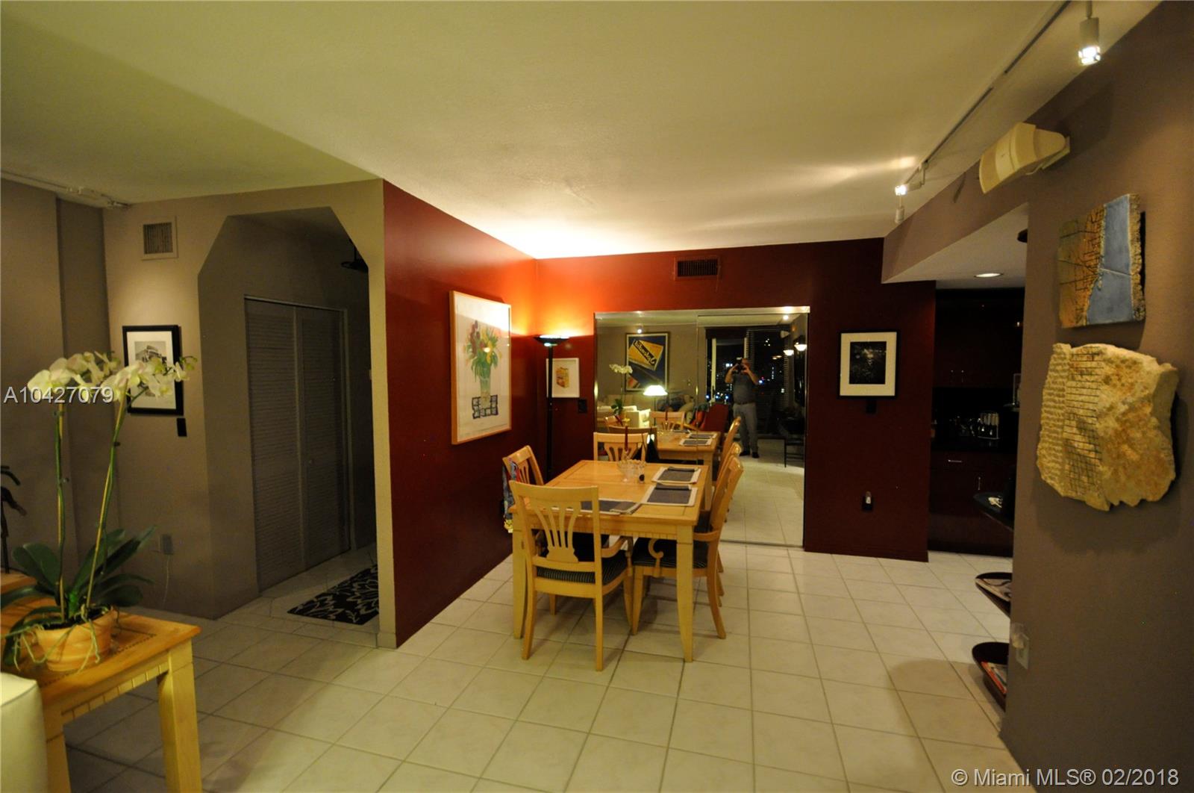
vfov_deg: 77.2
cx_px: 597
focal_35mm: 15
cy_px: 396
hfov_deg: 100.5
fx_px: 497
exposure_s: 1/25
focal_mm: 10
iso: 1600
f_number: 4
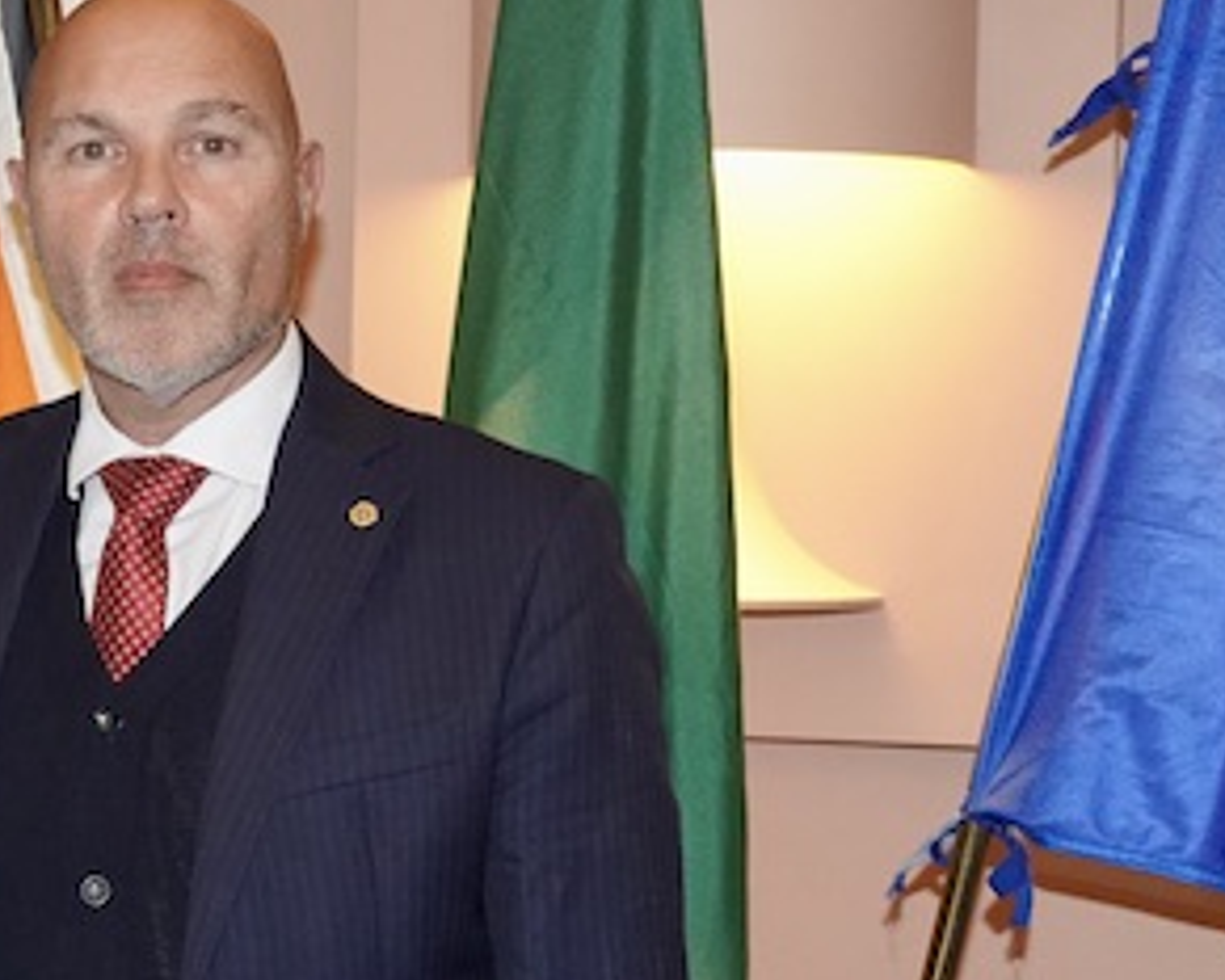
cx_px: 130
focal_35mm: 79
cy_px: 570
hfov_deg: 23.5
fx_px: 2865
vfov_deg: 19.4
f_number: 4
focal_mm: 35
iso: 6400
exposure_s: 1/125
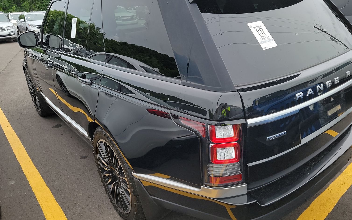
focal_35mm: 27
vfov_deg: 45.9
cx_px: 179
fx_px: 259
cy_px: 94
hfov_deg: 68.4
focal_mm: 6.7
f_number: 1.8
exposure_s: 1/119
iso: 67
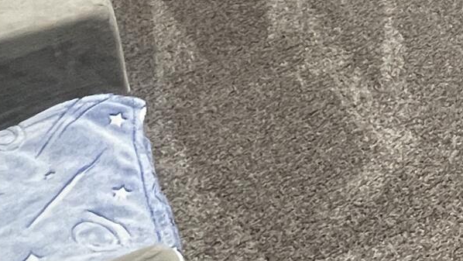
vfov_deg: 15.2
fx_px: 872
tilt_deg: -20.8
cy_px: -175
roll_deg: -2.2
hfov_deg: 24.7
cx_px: 643
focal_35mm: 71
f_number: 1.8
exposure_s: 1/60
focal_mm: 1.57
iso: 320
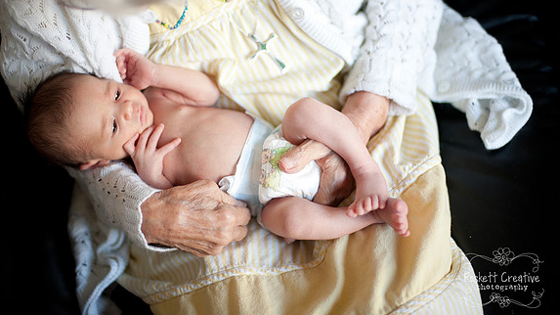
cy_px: 128
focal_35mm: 53
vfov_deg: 22.6
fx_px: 787
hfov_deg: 39.2
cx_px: 281
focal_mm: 50
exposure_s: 1/640
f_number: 1.4
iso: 800
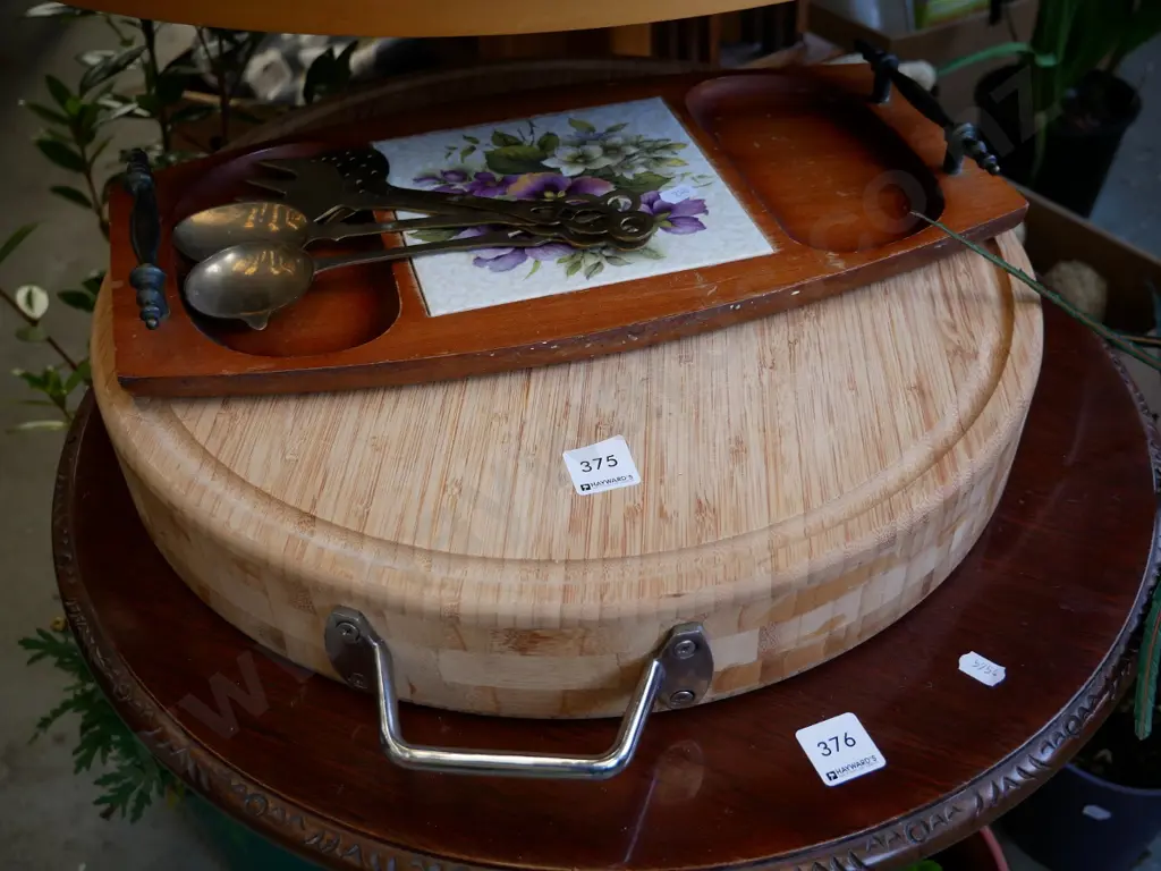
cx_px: 580
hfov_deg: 51.4
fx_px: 1207
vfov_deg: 39.7
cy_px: 436
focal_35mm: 36
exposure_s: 1/60
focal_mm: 18
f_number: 3.9
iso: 320
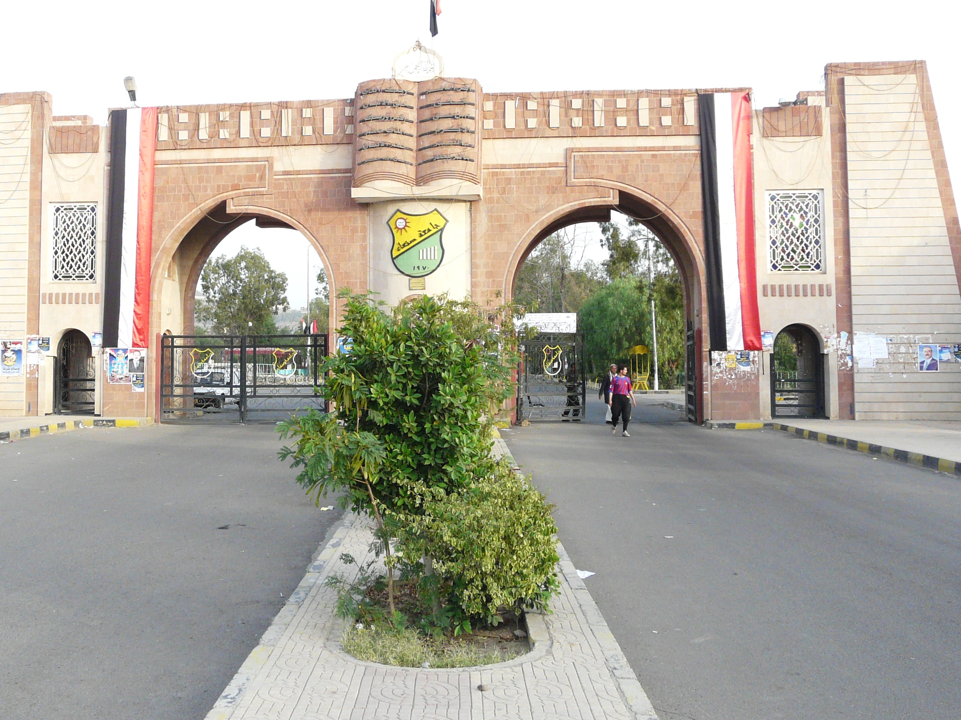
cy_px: 287
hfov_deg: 45.6
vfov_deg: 35.0
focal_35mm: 41
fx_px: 1138
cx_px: 389
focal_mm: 4.9
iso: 100
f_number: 3.6
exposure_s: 1/100
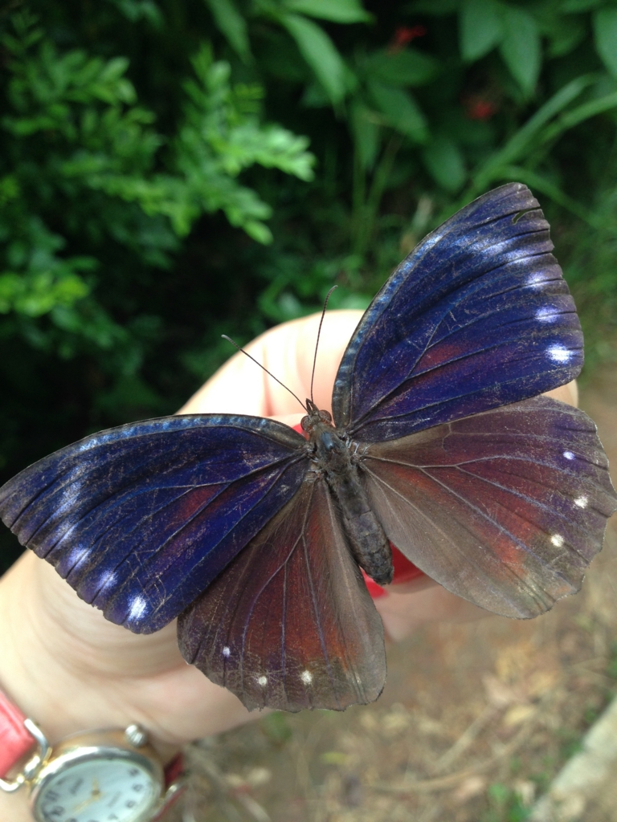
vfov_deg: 55.4
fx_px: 784
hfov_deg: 42.9
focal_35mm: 33
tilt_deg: -48.2
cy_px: 411
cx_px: 308
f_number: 2.4
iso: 80
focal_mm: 4.12
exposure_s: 1/120
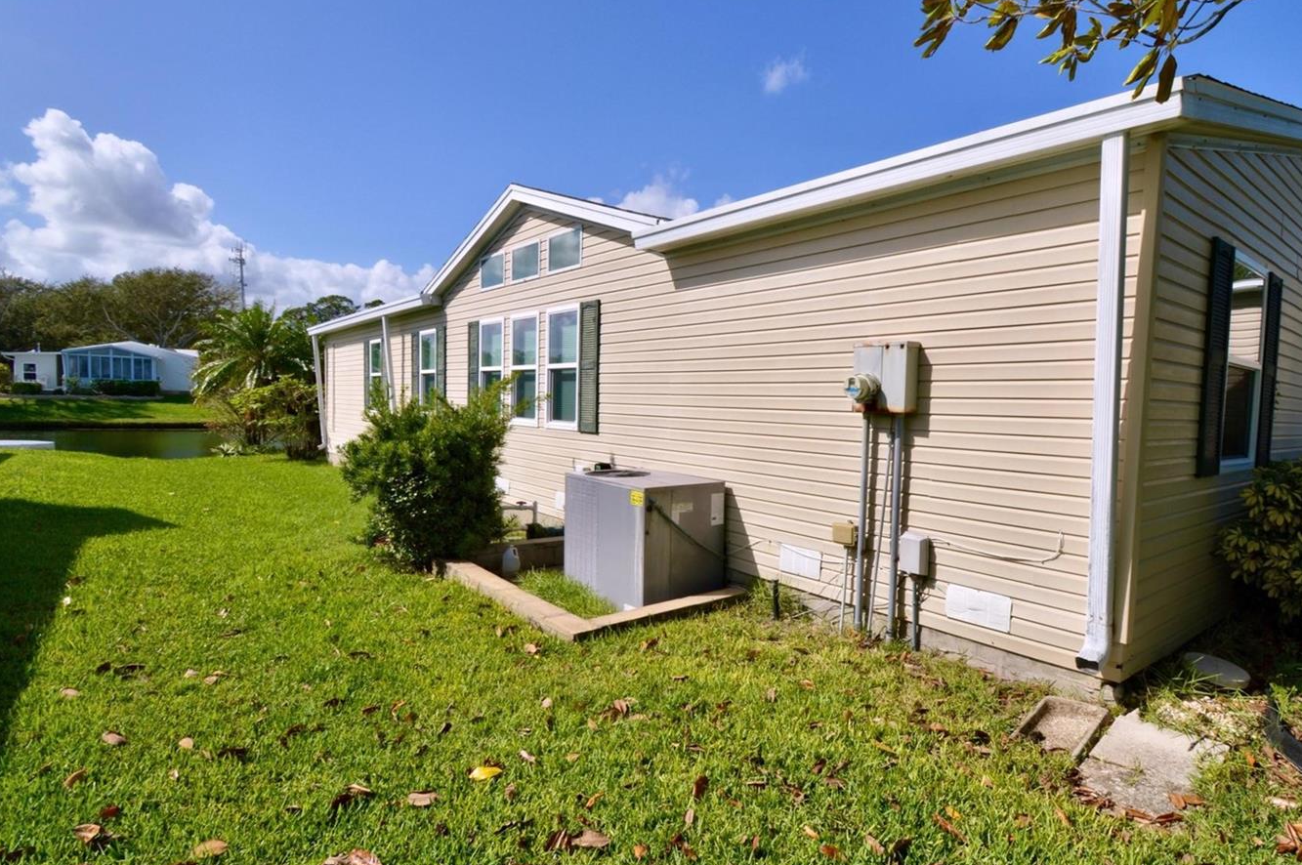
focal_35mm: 18
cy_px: 453
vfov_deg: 67.2
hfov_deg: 89.6
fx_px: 650
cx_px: 729
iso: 100
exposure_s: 1/200
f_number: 11
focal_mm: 10
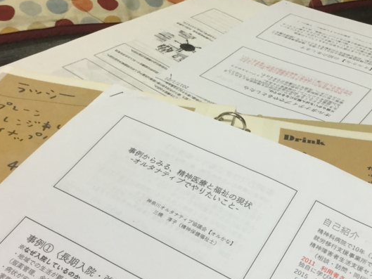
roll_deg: -7.2
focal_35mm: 60
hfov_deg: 31.9
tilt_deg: -38.3
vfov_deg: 24.4
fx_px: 645
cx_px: 251
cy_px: 170
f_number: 2.4
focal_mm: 3.3
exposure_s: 1/33
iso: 64
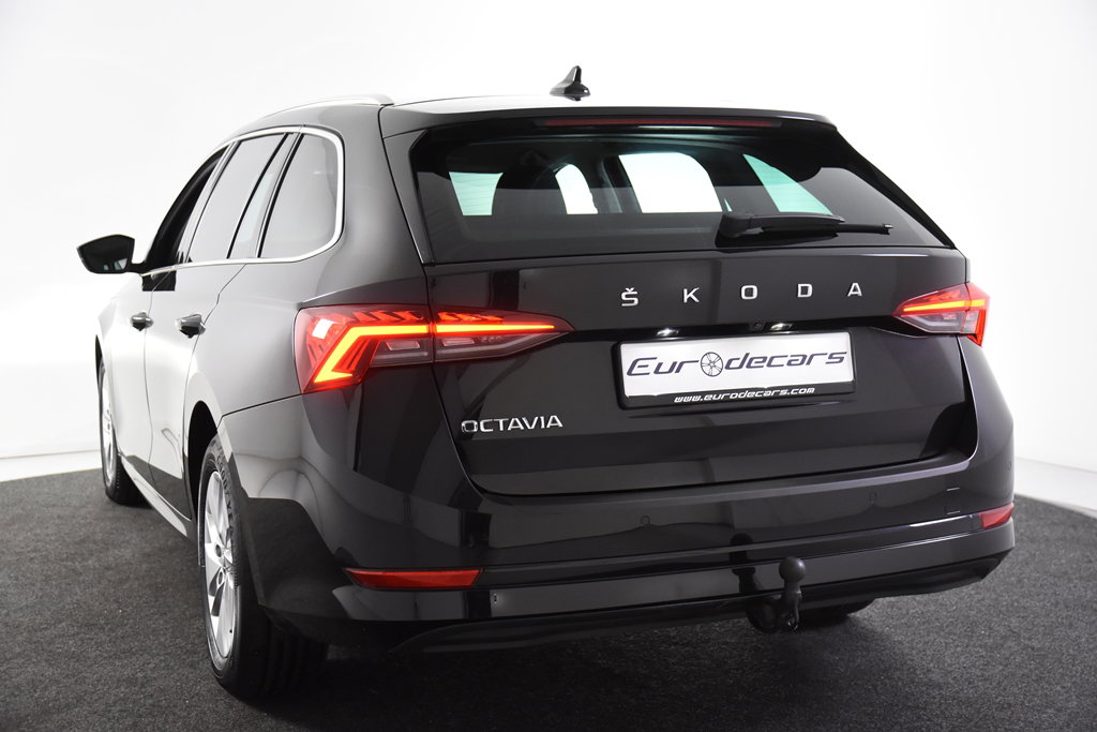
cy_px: 366
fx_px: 1554
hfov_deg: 38.9
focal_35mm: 51
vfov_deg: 26.5
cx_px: 548
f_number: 4.5
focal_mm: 34
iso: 1600
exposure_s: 1/80
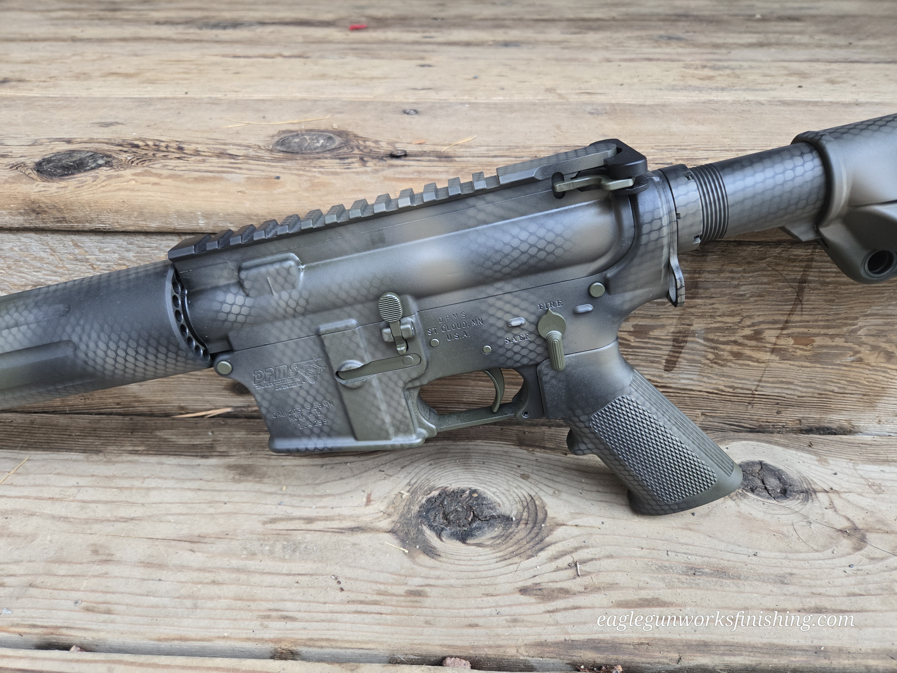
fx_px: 596
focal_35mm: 23
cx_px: 448
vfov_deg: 58.9
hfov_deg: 73.9
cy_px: 336
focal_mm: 5.4
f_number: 1.8
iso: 250
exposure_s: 1/120
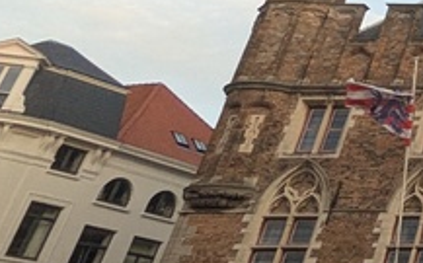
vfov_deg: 14.9
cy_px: -148
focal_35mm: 80
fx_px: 921
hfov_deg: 15.7
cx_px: 973
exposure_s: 1/209
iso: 117
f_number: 2.2
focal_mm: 2.35
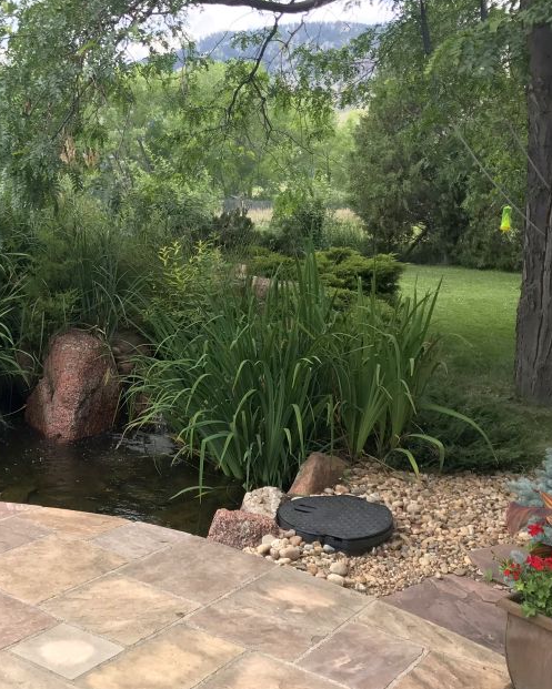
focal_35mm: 44
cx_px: 106
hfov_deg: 33.1
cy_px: 323
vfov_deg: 42.0
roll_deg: -3.9
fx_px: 898
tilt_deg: -7.1
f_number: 1.8
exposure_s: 1/332
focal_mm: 3.99
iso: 20
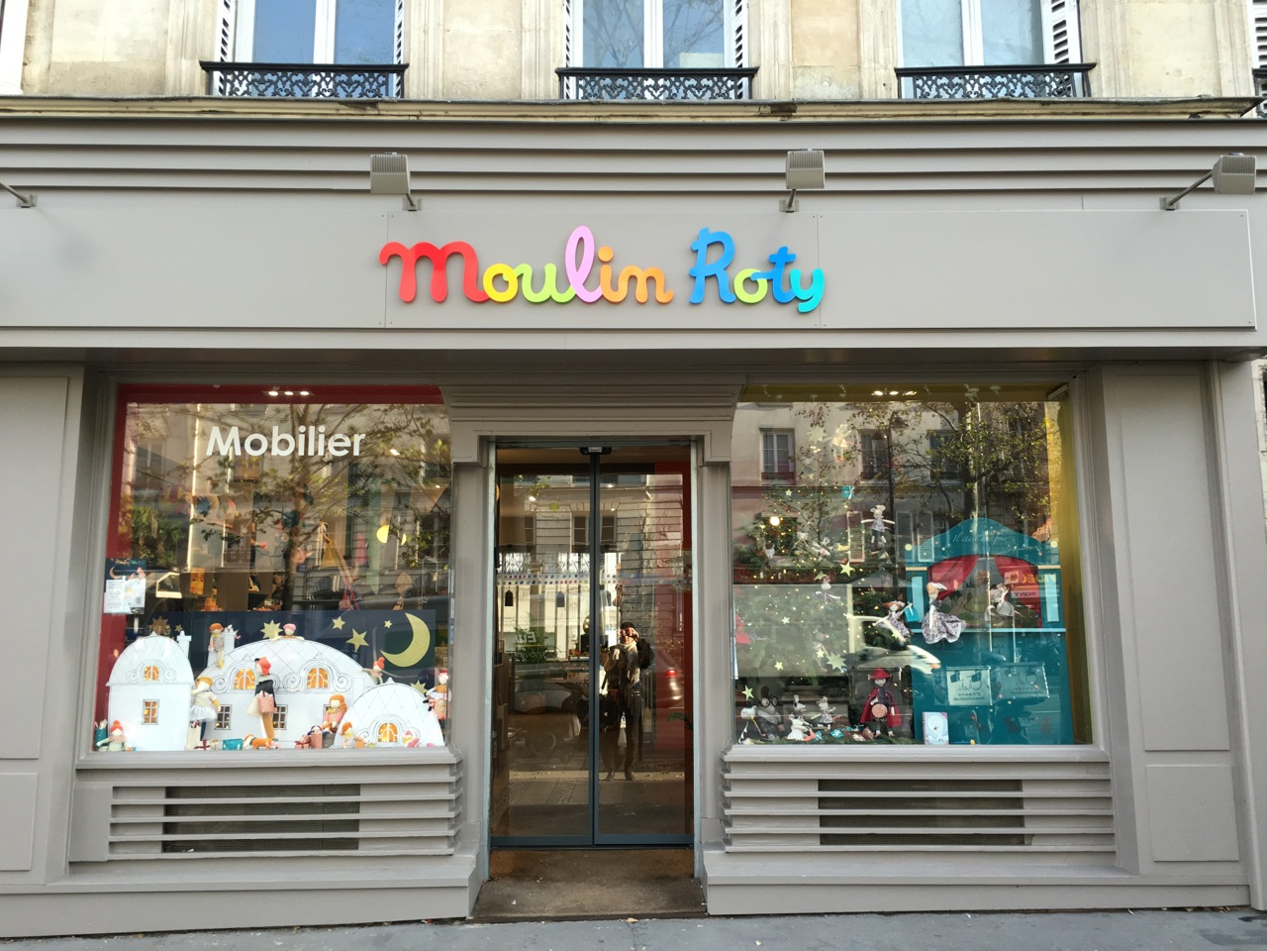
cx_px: 634
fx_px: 1061
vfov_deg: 48.2
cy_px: 476
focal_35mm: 29
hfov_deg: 61.7
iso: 40
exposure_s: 1/100
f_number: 2.2
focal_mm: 4.15
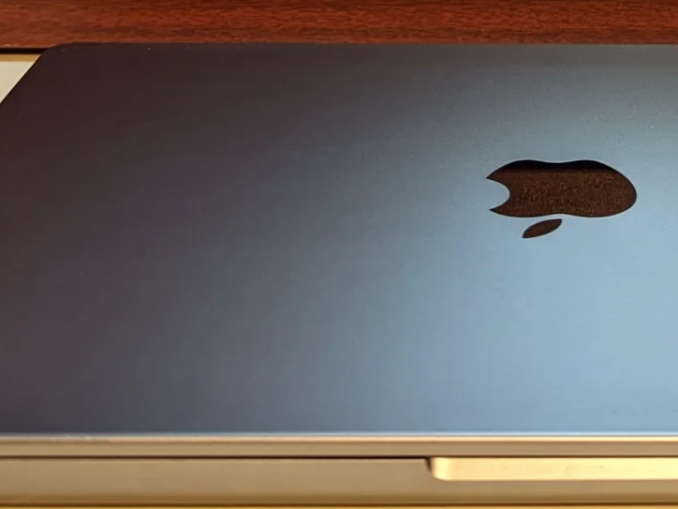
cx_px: 578
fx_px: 1665
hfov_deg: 22.6
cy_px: -338
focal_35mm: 85
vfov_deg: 15.5
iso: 62
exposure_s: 1/100
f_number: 1.85
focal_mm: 6.81
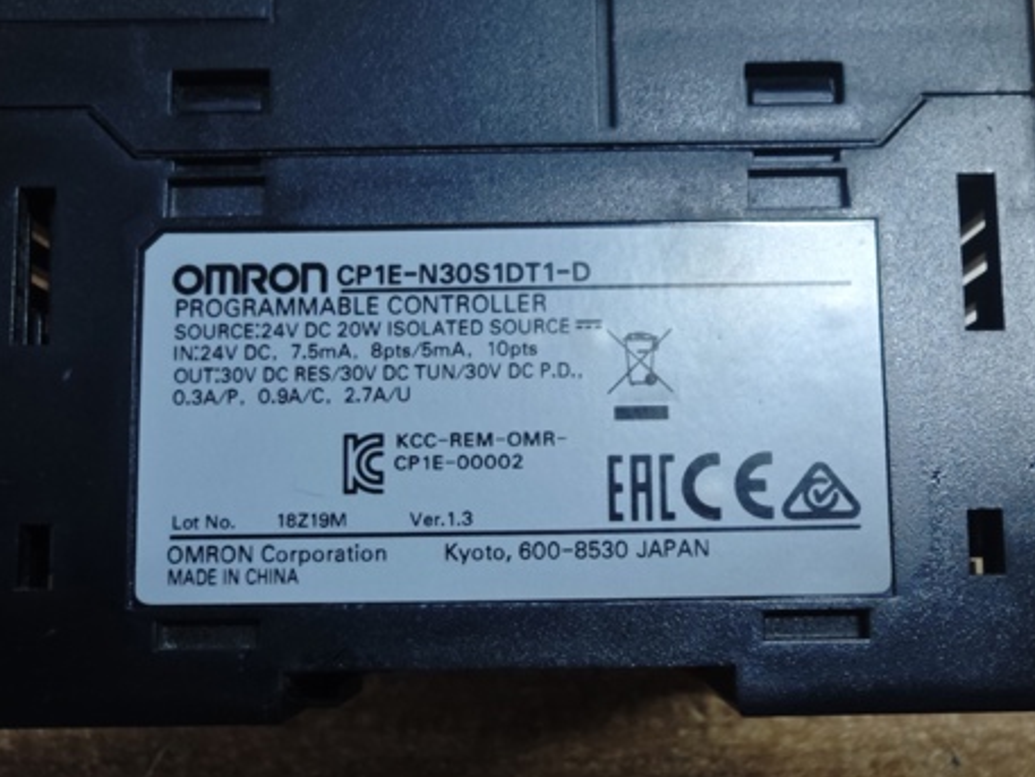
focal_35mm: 42
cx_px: 512
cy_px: 393
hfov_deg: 44.8
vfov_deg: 34.4
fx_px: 1256
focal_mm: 2.03
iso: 200
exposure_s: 1/33.3
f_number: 1.8
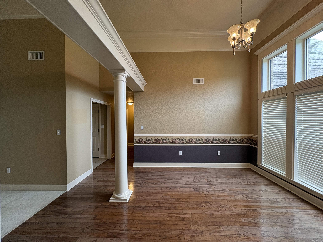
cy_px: 121
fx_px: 131
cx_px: 162
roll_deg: +1.0
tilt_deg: -0.1
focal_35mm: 14
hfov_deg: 102.1
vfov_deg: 85.7
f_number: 2.2
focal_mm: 2.22
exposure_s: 1/60
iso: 125
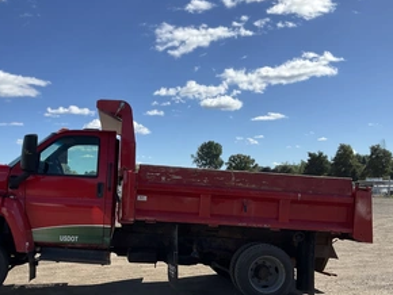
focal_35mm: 40
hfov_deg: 46.5
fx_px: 455
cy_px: 200
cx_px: 154
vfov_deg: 35.6
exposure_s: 1/1912
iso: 25
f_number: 1.8
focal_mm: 3
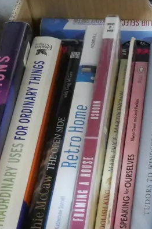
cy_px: 168
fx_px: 584
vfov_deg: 22.0
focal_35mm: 92
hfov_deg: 14.1
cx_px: 211
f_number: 10
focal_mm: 17
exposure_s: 1/10
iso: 3200
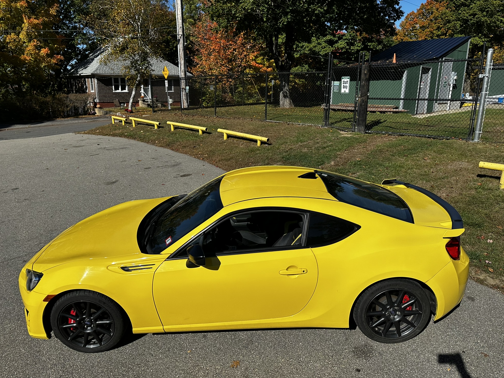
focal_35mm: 25
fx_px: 364
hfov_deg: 69.4
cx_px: 245
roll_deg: -0.2
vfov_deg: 54.9
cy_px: 182
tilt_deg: -14.4
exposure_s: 1/8929
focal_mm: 6.86
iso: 80
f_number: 1.78
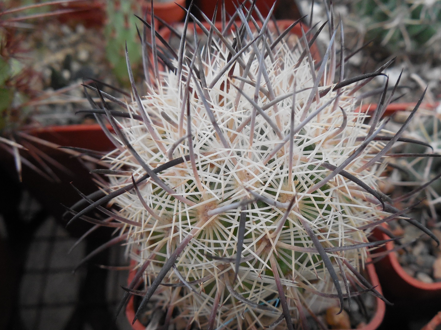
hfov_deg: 53.9
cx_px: 233
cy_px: 166
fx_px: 433
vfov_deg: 41.8
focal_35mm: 34
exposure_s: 1/30
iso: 400
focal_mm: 5.6
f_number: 3.6
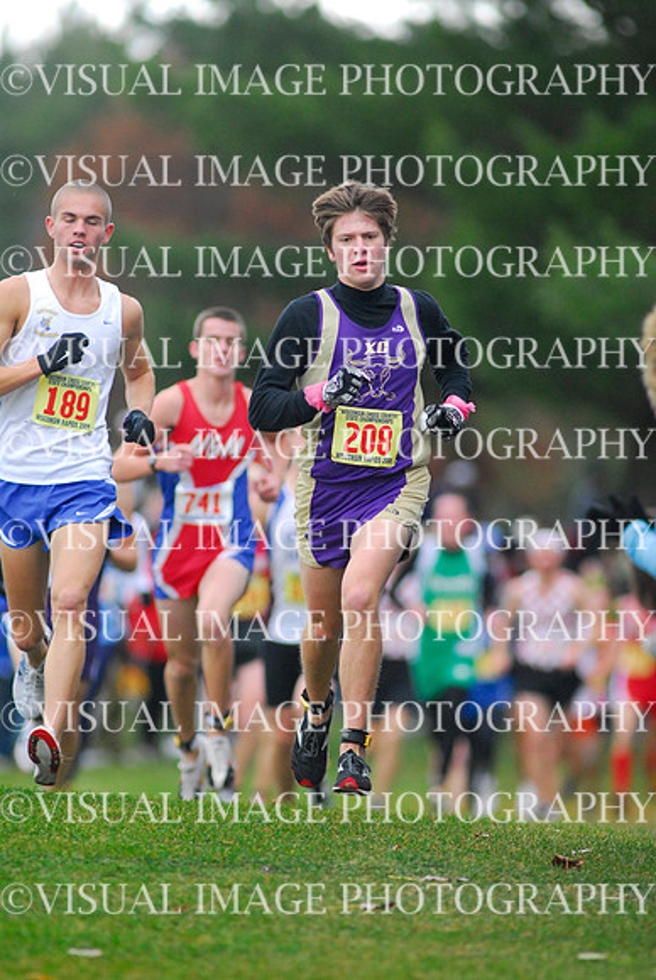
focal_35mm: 450
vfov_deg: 4.6
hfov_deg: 3.1
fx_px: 12270
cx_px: 328
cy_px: 490
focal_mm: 300
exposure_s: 1/640
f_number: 4
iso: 800
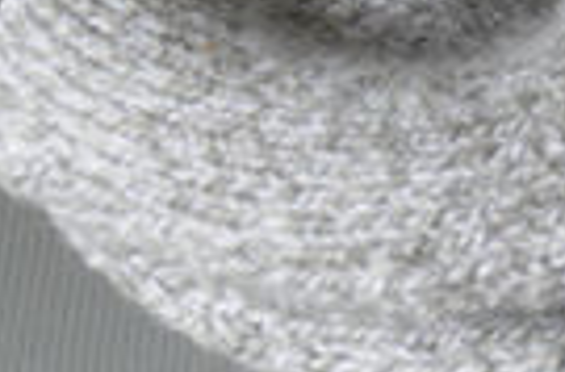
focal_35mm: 583
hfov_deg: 3.5
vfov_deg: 2.3
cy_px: -226
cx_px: 1159
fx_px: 9118
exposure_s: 1/60
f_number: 5.3
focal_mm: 70
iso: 560
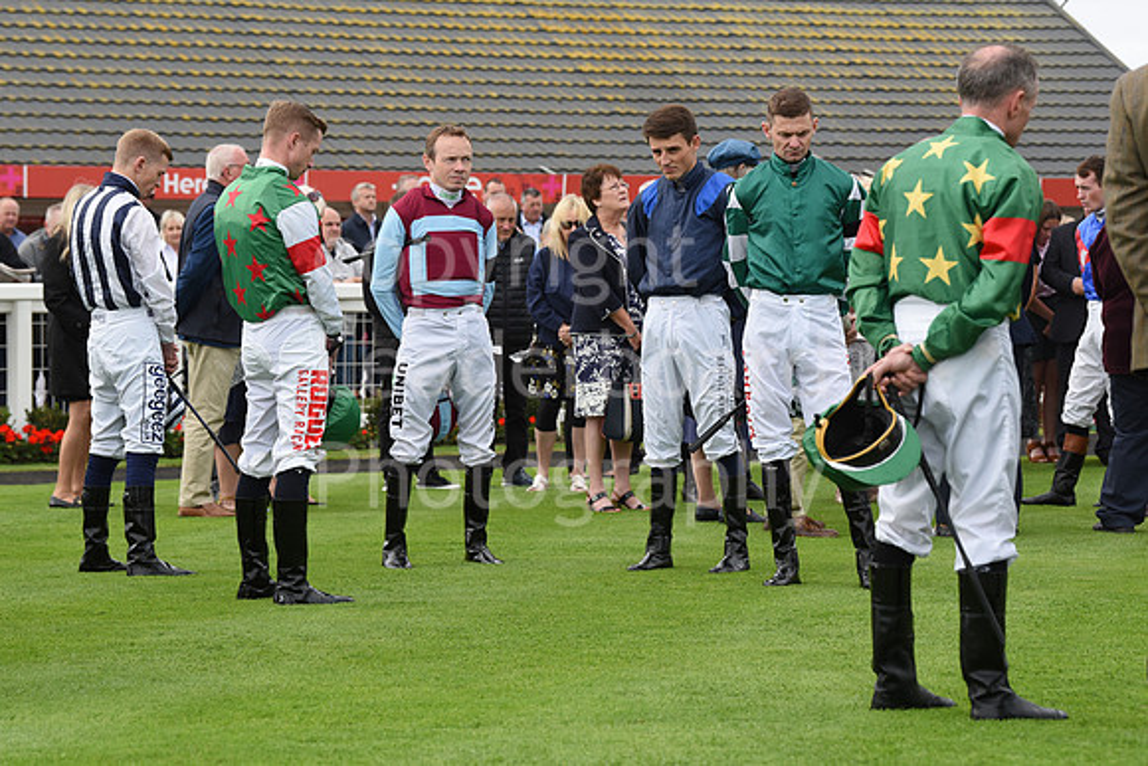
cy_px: 383
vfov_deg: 11.2
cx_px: 574
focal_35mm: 122
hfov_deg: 16.8
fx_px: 3891
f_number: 7.1
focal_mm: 122
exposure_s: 1/1250
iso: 800
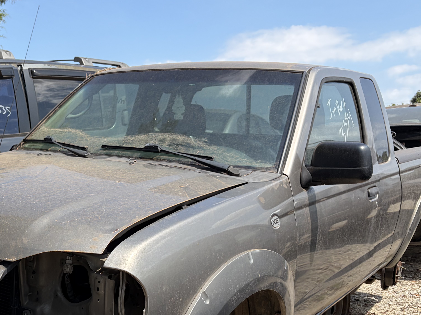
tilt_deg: -5.5
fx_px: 596
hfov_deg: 37.7
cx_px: 92
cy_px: 239
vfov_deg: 29.2
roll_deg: +0.0
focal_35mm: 49
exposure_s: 1/2364
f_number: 1.6
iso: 50
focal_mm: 5.96
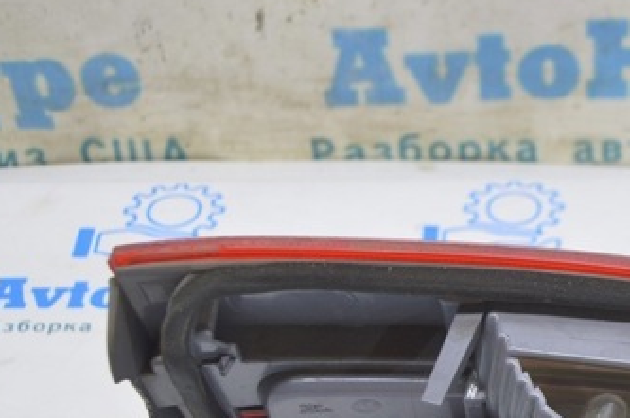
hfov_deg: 20.5
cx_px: 554
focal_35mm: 98
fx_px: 1712
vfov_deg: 13.8
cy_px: 381
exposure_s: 1/20
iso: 400
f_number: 5.6
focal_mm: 34
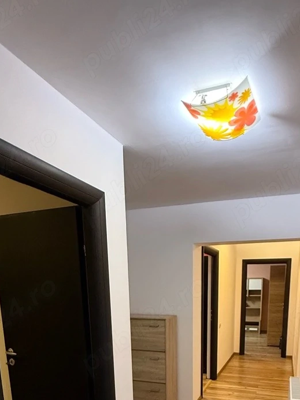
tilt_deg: -10.4
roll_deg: +0.5
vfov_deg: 57.5
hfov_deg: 51.0
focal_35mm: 27
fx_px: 312
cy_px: 349
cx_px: 182
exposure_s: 1/50
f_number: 2.2
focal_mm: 2.22
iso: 500
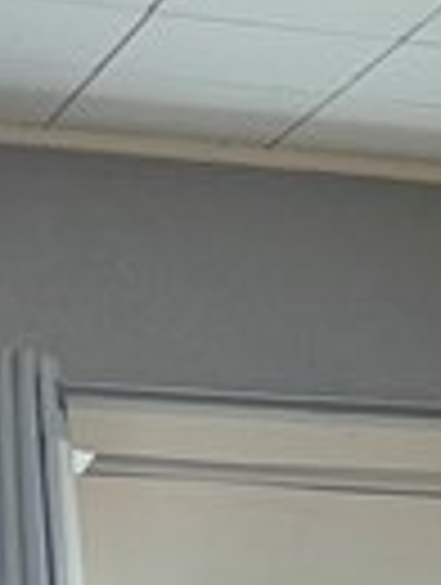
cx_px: 860
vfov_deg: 9.1
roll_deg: +0.2
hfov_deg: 7.6
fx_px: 3200
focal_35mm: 189
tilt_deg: -9.7
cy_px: 1521
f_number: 1.78
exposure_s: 1/60
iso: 125
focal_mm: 6.76
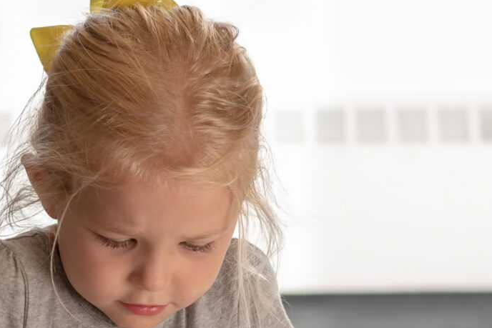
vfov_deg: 7.4
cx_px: 77
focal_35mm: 186
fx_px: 2542
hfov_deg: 11.0
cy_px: 289
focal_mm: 50
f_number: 3.2
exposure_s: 1/200
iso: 500
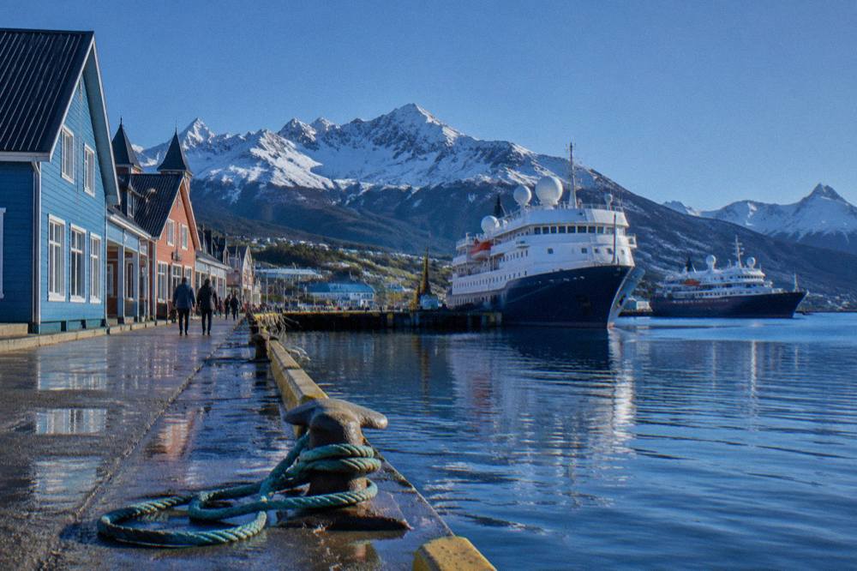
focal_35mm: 40
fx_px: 952
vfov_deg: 33.4
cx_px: 428
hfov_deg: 48.5
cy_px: 286
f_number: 9
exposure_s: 1/400
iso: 500
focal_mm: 40
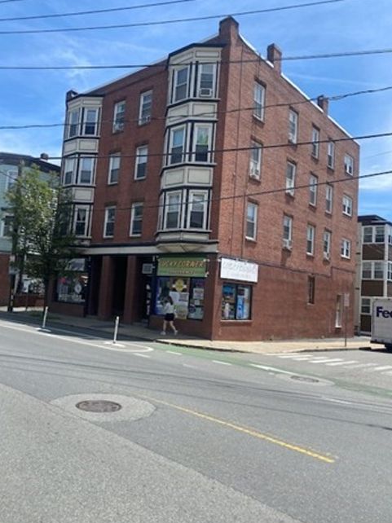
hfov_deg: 51.3
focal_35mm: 27
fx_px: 408
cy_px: 259
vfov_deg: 65.3
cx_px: 191
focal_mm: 4.25
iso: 32
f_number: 1.8
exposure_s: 1/2315
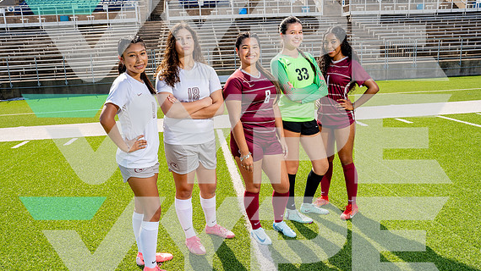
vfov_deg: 37.8
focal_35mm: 31
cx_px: 237
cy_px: 139
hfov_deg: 62.6
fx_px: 395
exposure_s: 1/250
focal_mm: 29
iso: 320
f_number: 11
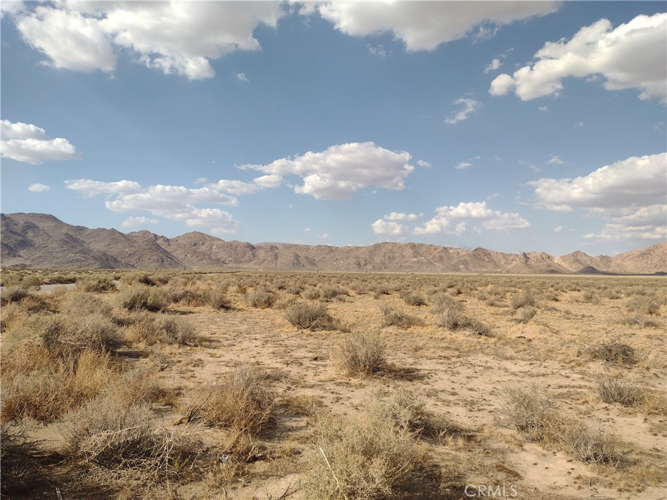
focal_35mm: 27
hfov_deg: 65.3
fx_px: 520
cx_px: 334
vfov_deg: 51.4
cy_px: 250
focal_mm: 4.71
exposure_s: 1/2756
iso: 100
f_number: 1.7
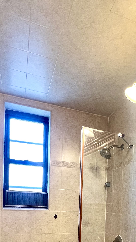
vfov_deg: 58.2
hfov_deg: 39.3
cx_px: 99
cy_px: 210
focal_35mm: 29
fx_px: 186
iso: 200
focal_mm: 1.57
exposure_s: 1/120
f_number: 1.8
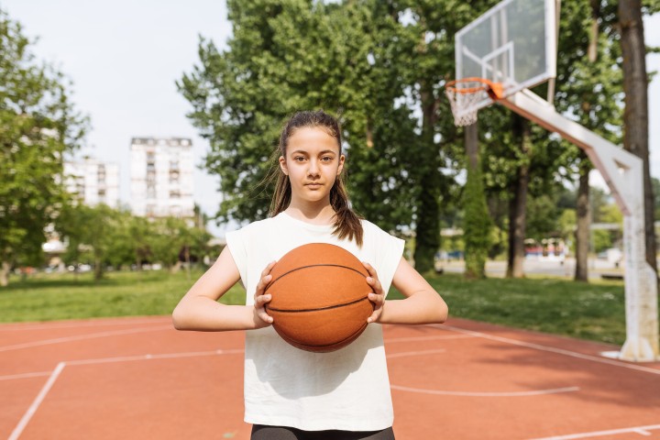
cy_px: 220
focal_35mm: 35
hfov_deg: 54.4
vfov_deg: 37.9
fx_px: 642
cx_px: 330
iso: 160
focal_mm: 35
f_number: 2.8
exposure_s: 1/2000
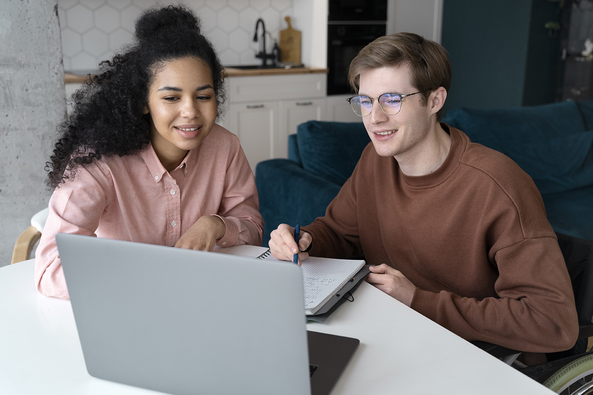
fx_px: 659
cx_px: 296
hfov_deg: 48.5
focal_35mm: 40
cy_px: 198
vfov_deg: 33.4
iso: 1000
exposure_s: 1/125
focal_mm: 40
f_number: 4
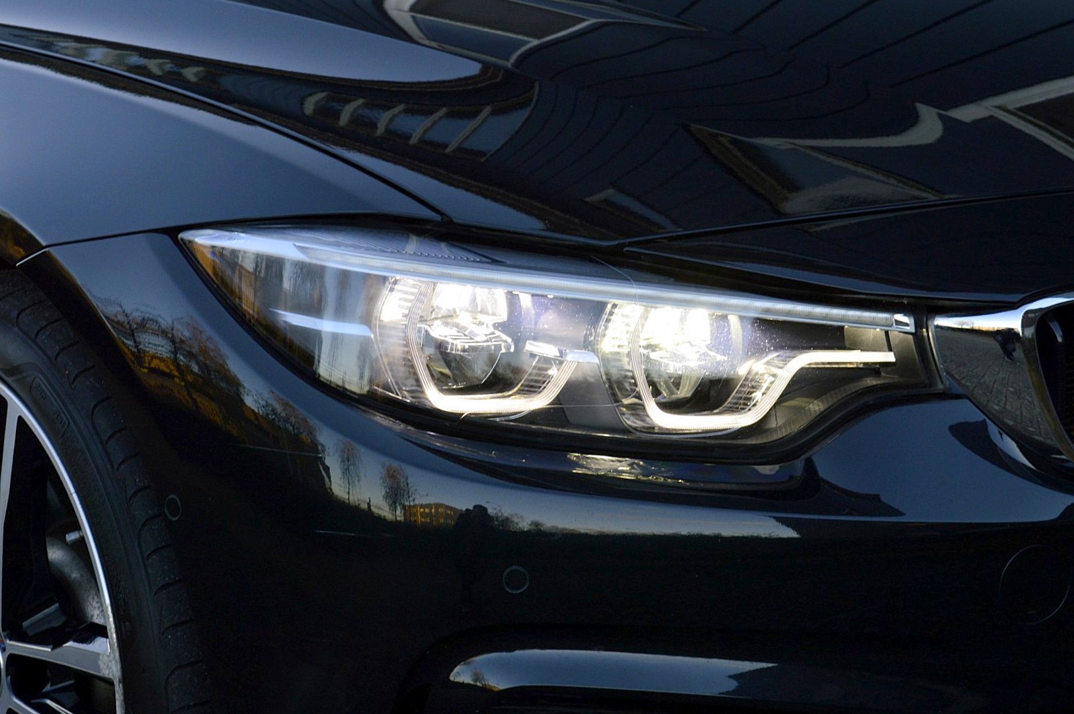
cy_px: 357
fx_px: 2459
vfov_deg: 16.5
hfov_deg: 24.6
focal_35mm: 82
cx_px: 537
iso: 400
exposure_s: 1/125
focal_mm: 55
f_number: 9
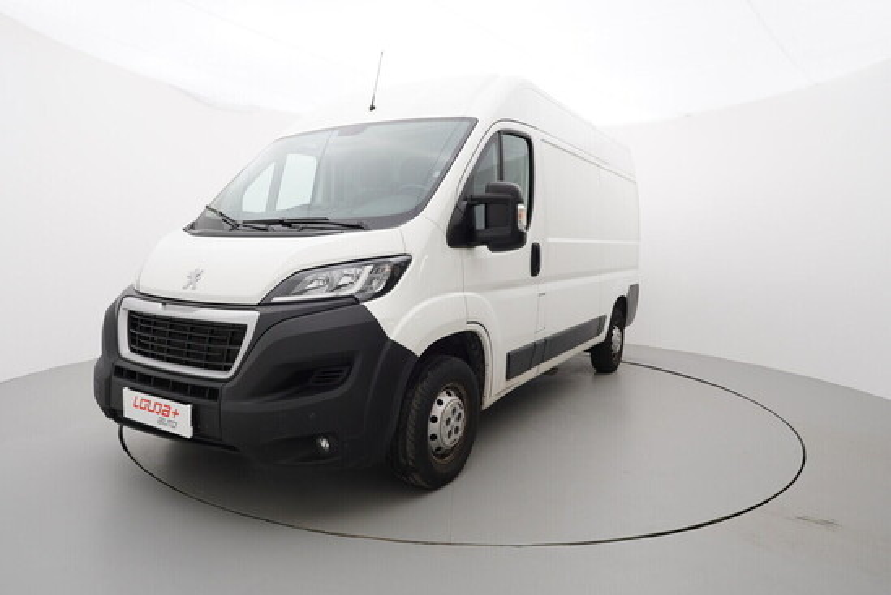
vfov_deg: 56.2
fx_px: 557
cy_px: 298
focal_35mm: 22
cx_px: 446
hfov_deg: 77.3
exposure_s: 1/80
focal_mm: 15
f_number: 5.6
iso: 200
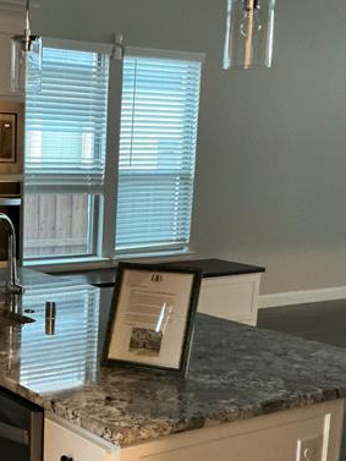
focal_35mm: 57
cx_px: 23
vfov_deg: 33.4
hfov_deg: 24.8
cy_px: 312
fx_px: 759
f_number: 1.8
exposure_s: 1/30
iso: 400
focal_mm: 3
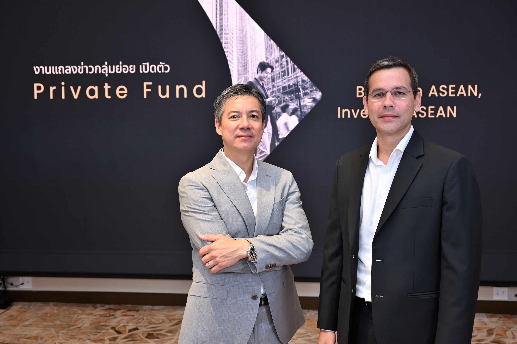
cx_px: 258
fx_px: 545
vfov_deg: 35.0
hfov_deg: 50.7
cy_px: 172
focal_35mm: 38
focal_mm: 38
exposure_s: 1/100
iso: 1000
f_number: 5.6
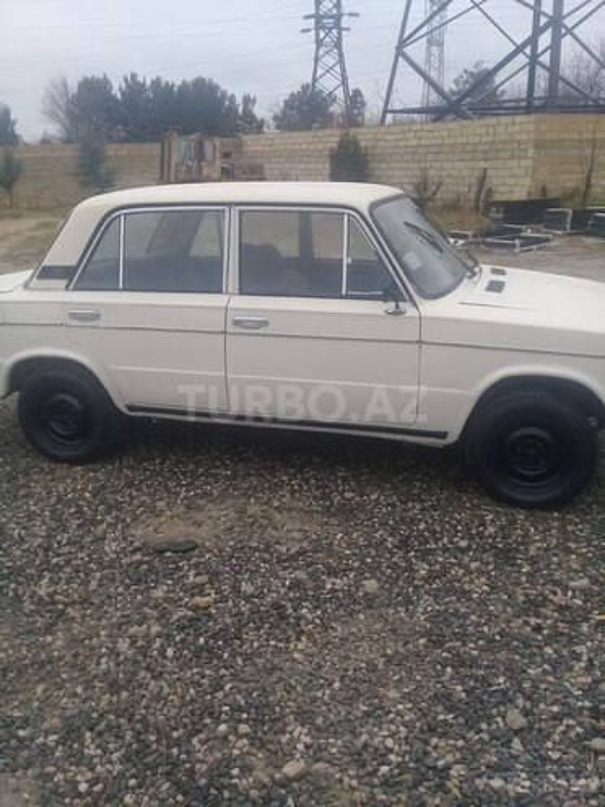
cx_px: 302
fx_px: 722
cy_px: 404
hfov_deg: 45.4
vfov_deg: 58.4
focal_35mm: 31
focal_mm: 3.3
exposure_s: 1/161
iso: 50
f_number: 2.2
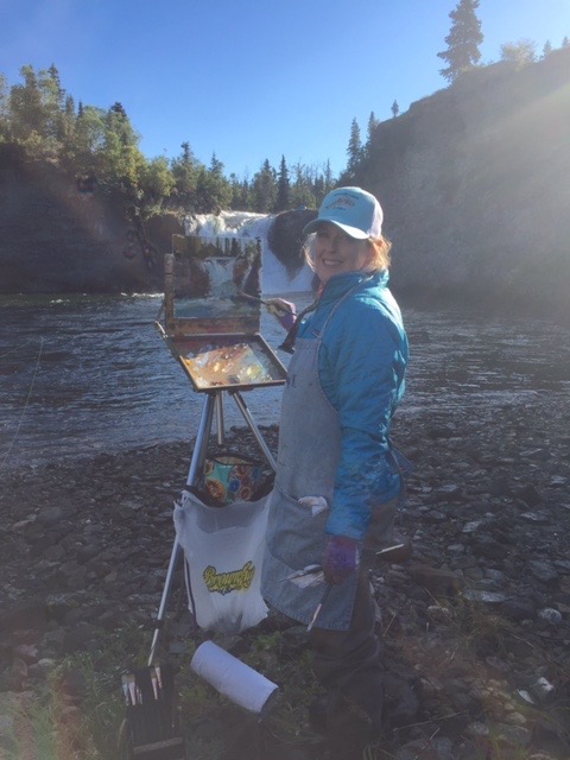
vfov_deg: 61.7
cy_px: 380
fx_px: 637
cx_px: 285
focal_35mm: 29
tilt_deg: -10.2
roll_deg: -0.6
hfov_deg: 48.2
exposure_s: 1/1199
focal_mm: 4.15
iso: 32
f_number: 2.2
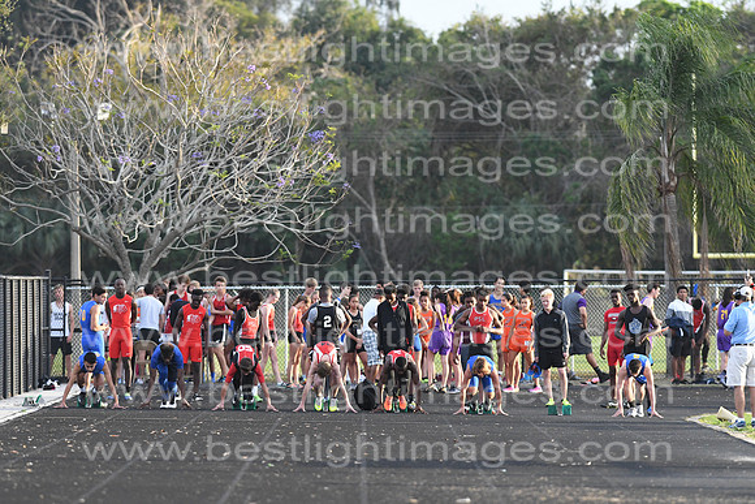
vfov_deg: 3.1
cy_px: 252
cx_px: 378
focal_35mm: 450
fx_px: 9439
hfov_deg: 4.6
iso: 2000
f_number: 4
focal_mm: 300
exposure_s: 1/2000
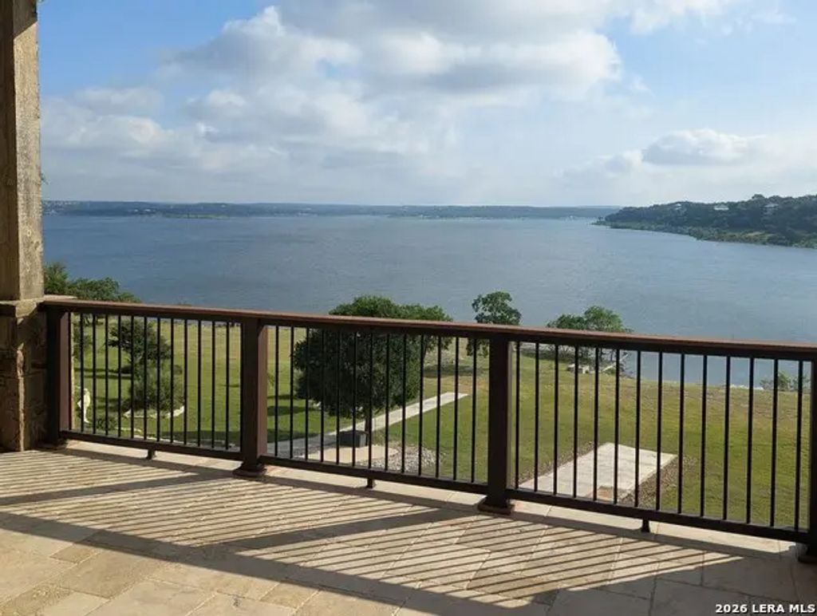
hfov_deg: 71.5
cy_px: 308
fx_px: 568
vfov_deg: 57.0
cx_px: 408
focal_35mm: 24
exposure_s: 1/3145
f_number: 1.85
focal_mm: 6.81
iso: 54
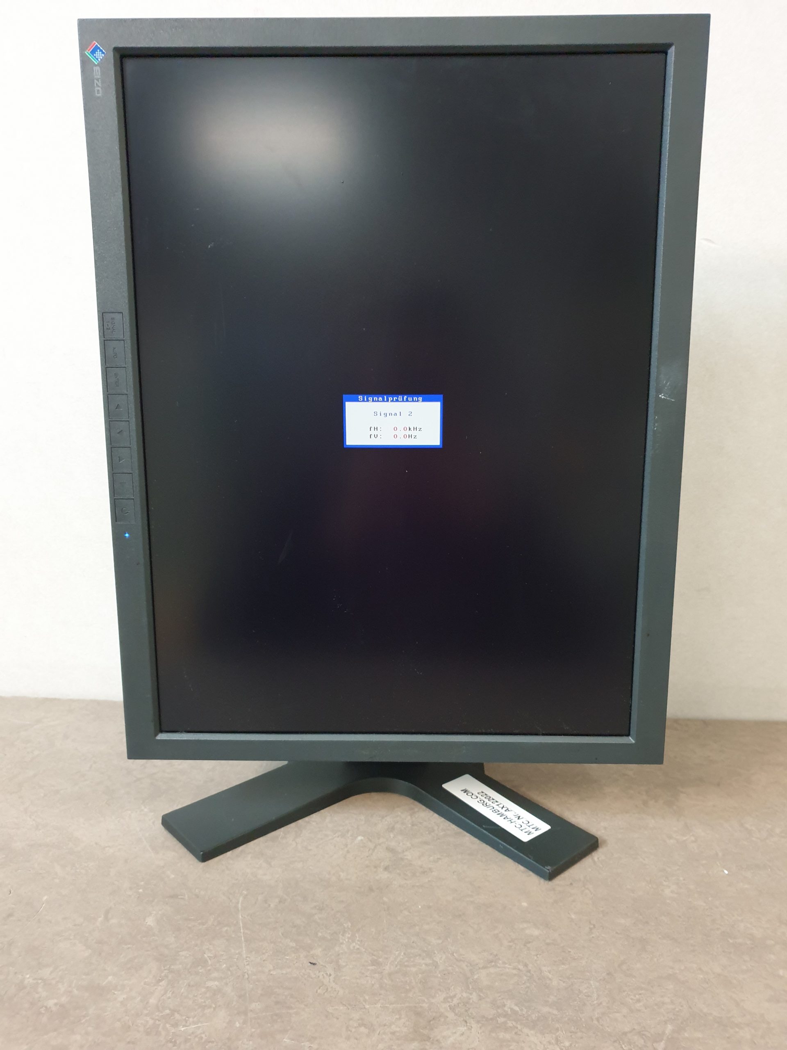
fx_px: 788
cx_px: 394
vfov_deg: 67.3
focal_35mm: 26
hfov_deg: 53.1
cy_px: 525
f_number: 1.5
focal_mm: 4.3
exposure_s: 1/50
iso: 320
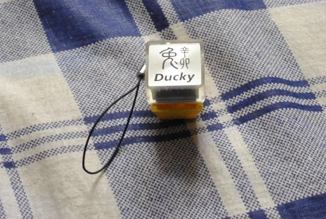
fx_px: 245
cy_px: 110
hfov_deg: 67.3
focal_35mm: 27
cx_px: 163
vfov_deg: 48.1
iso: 800
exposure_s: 1/60
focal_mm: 18
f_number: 4
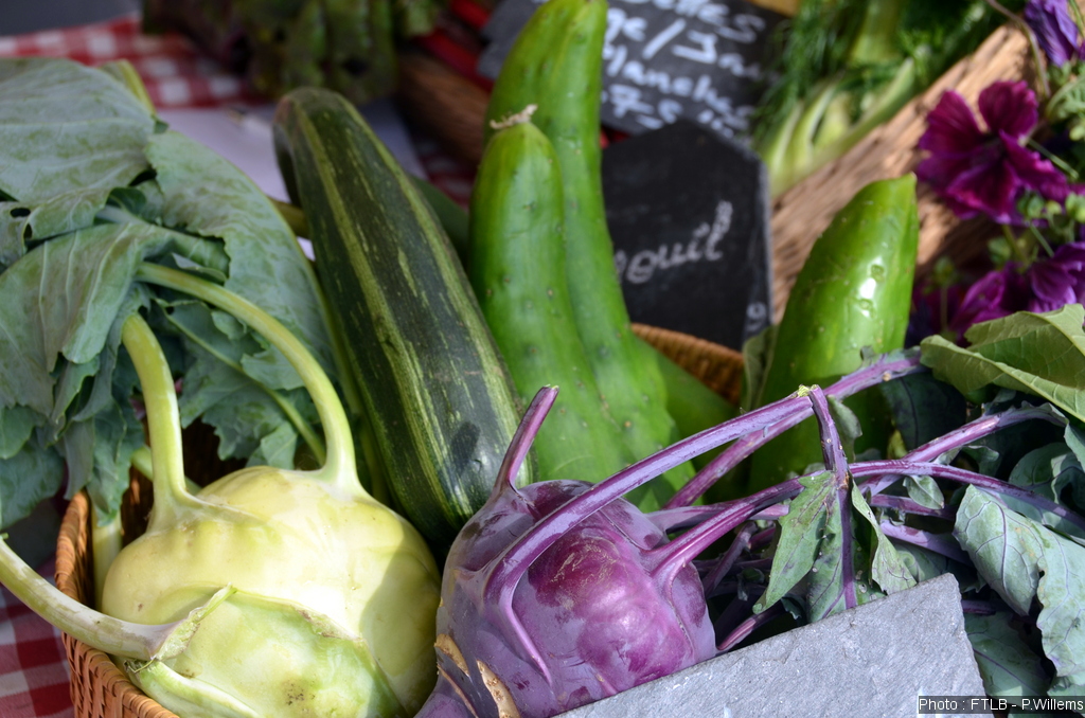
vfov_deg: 18.1
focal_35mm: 75
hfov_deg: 27.0
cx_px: 542
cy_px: 359
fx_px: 2255
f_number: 7.1
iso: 200
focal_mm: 50
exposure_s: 1/200
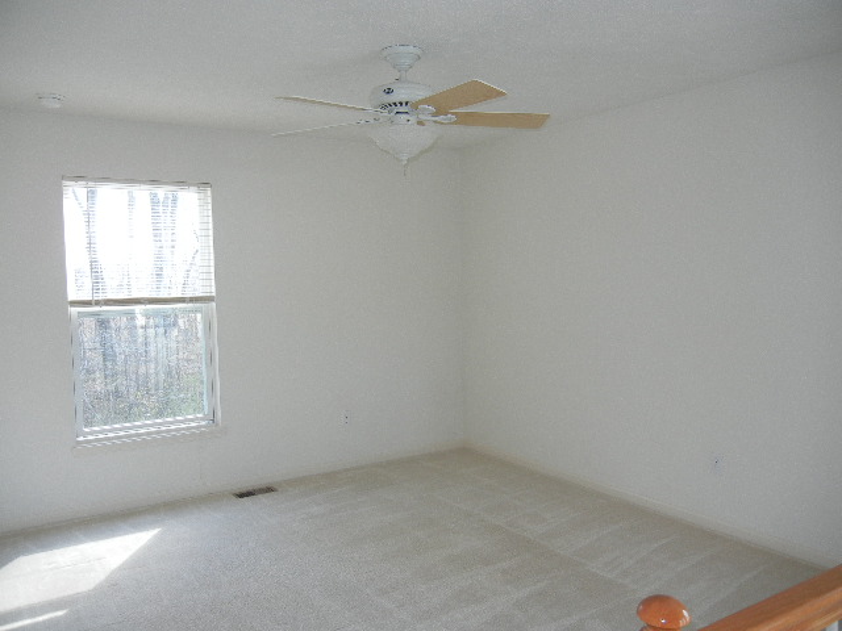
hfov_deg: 60.0
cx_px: 421
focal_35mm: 30
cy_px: 316
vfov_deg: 46.8
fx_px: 730
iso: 160
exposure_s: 1/56.4
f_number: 3.5
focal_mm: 5.4
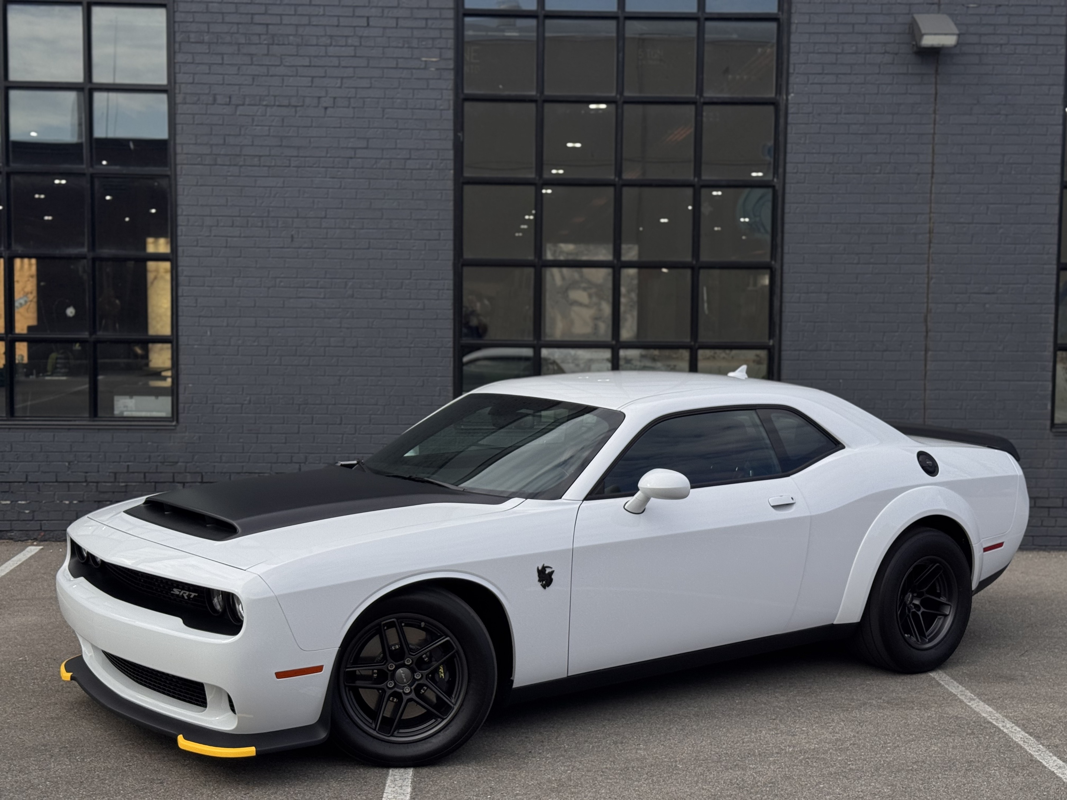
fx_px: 1480
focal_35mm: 48
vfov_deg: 30.3
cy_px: 400
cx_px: 534
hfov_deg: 39.7
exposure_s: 1/4975
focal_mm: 6.76
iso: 64
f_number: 1.78
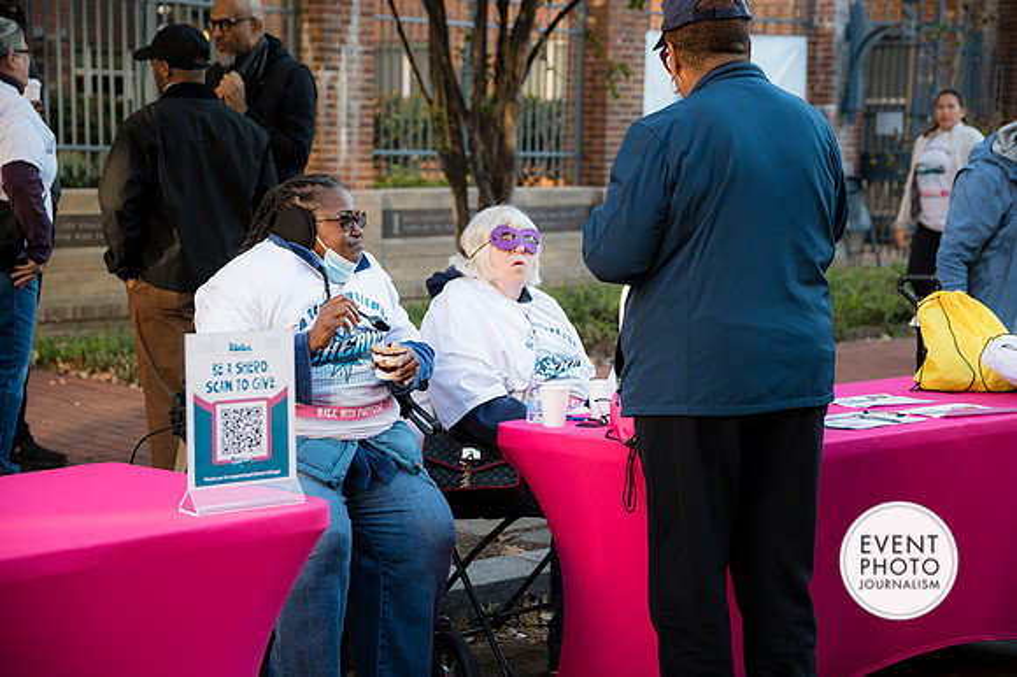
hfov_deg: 29.7
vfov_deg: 20.0
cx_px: 508
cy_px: 338
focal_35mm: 68
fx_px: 1920
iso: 560
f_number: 4
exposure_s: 1/250
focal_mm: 68
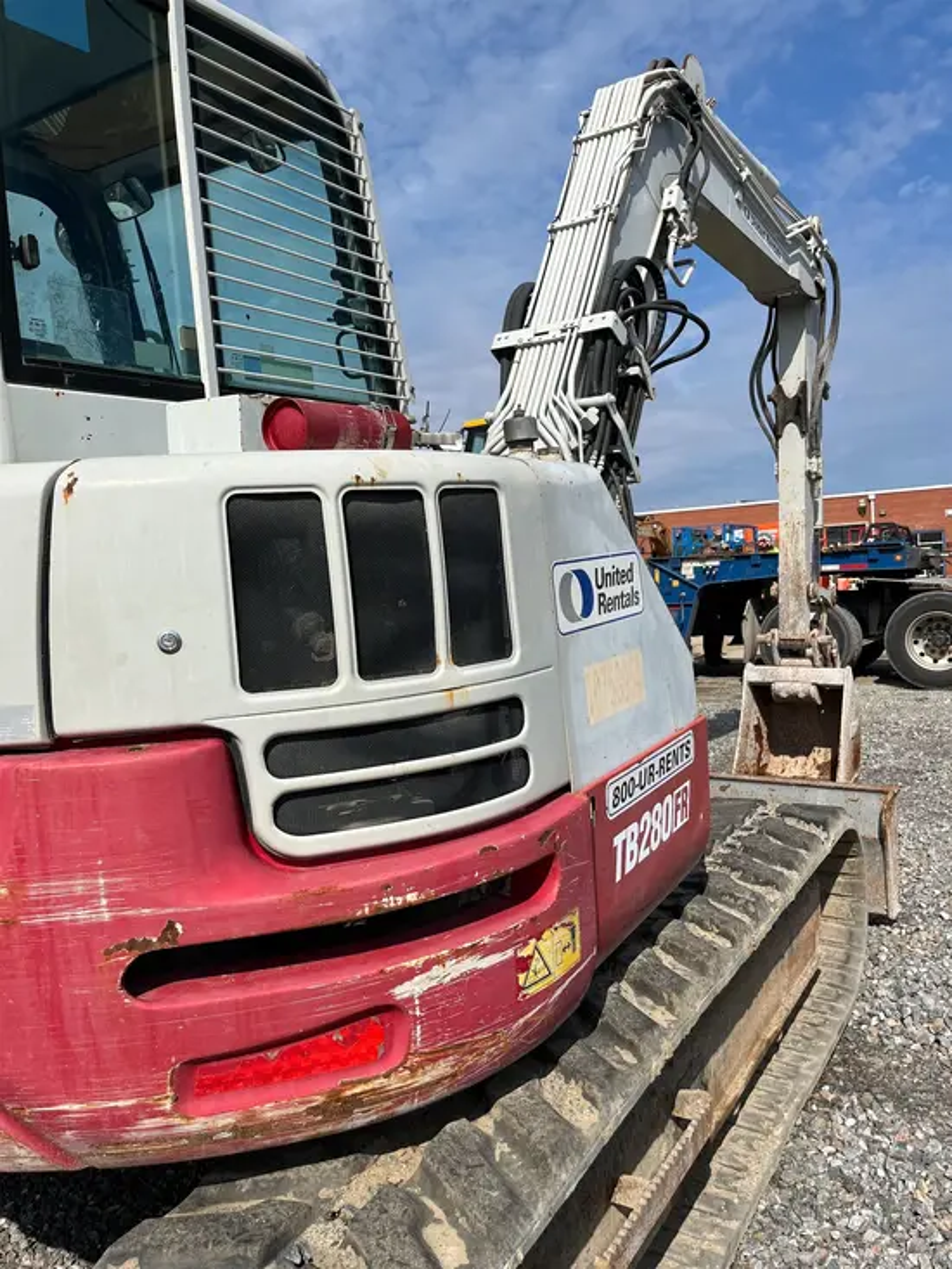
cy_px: 634
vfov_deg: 67.3
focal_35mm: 26
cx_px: 476
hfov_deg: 53.1
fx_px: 953
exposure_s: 1/5848
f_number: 1.6
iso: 50
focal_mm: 5.1
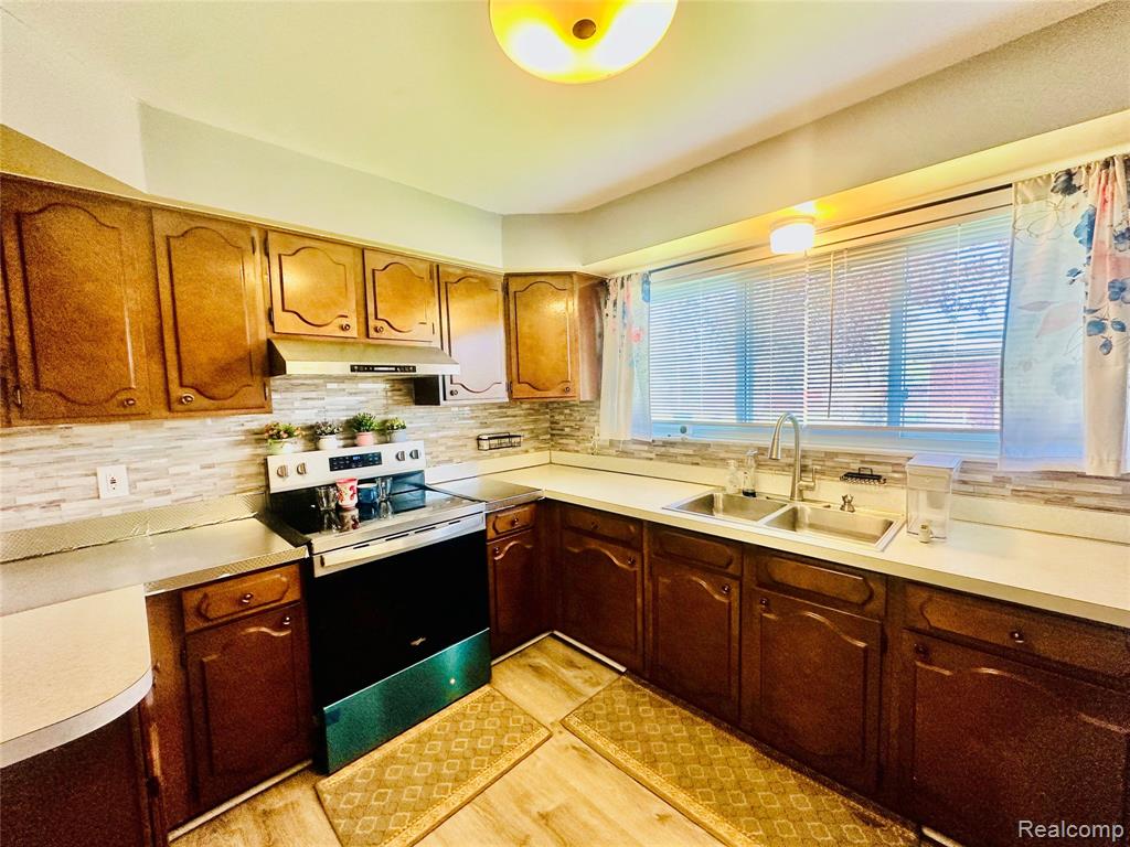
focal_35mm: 14
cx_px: 565
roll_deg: +1.7
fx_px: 457
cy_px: 424
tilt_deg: -4.2
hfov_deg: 102.1
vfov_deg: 85.7
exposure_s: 1/120
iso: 200
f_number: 2.2
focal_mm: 2.22
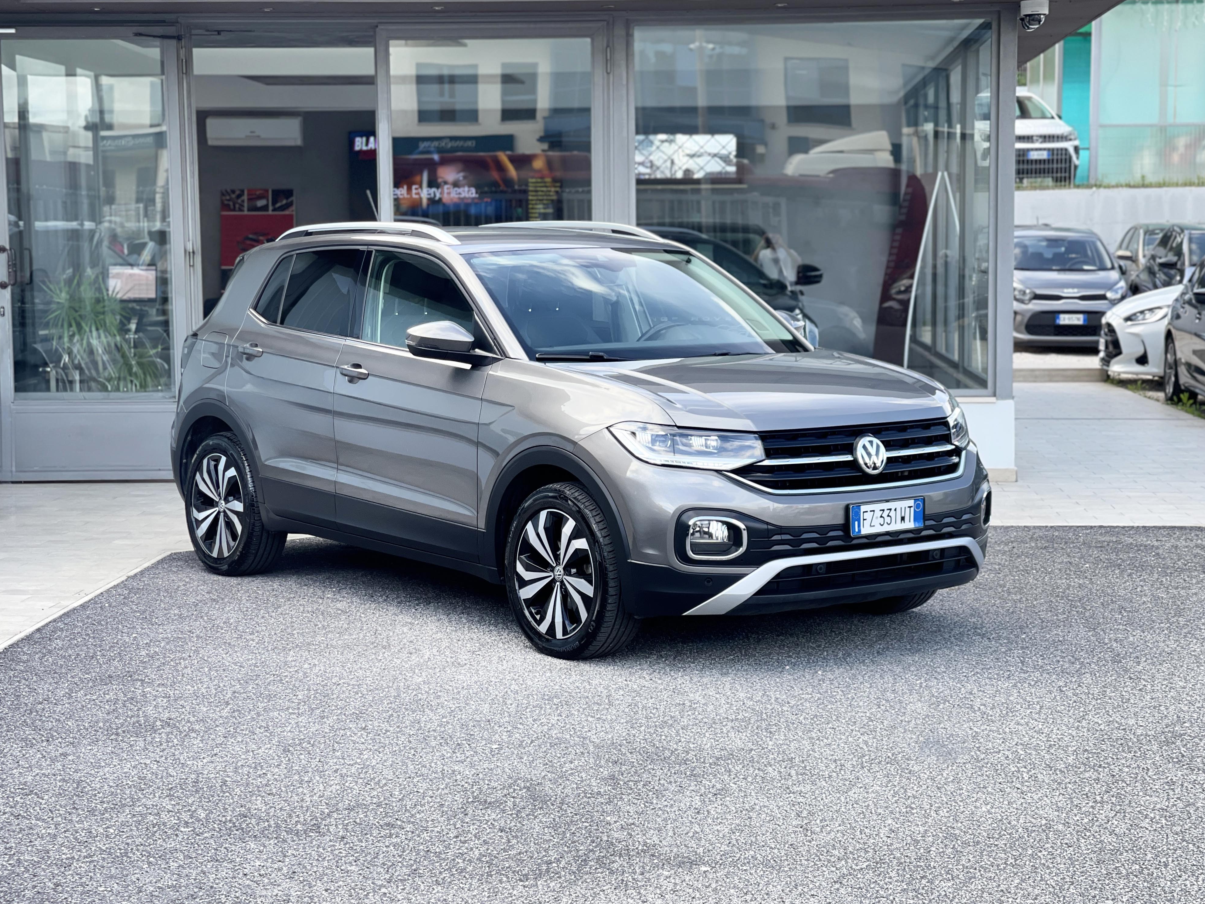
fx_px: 2263
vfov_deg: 22.6
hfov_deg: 29.8
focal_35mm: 65
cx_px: 605
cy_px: 453
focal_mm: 7.5
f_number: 2.2
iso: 32
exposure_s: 1/121
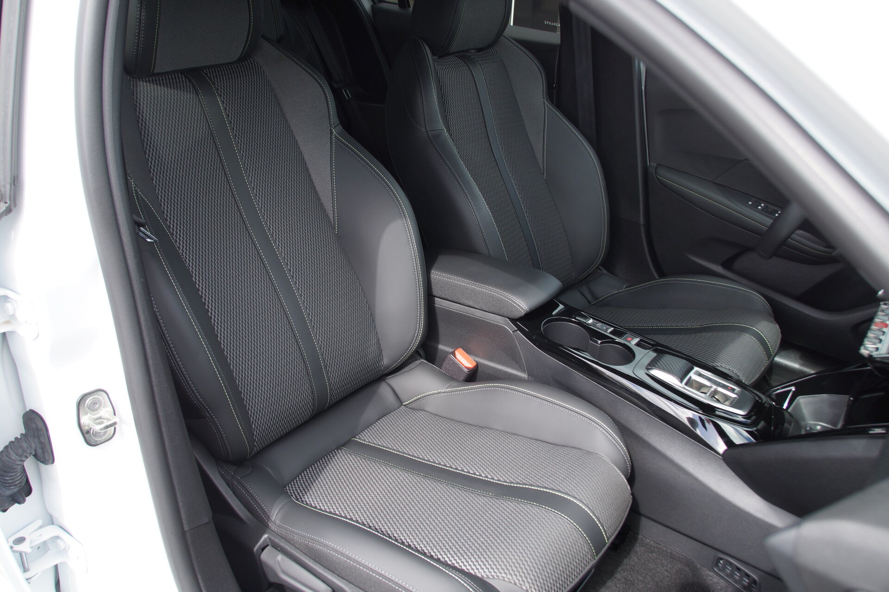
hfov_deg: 67.4
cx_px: 444
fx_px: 666
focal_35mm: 27
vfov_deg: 47.9
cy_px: 296
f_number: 5.6
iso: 100
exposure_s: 1/80
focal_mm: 18
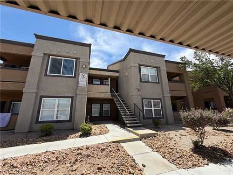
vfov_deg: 85.7
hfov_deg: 102.1
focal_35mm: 14
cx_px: 116
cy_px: 88
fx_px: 94
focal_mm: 2.22
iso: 25
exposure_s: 1/770
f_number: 2.2
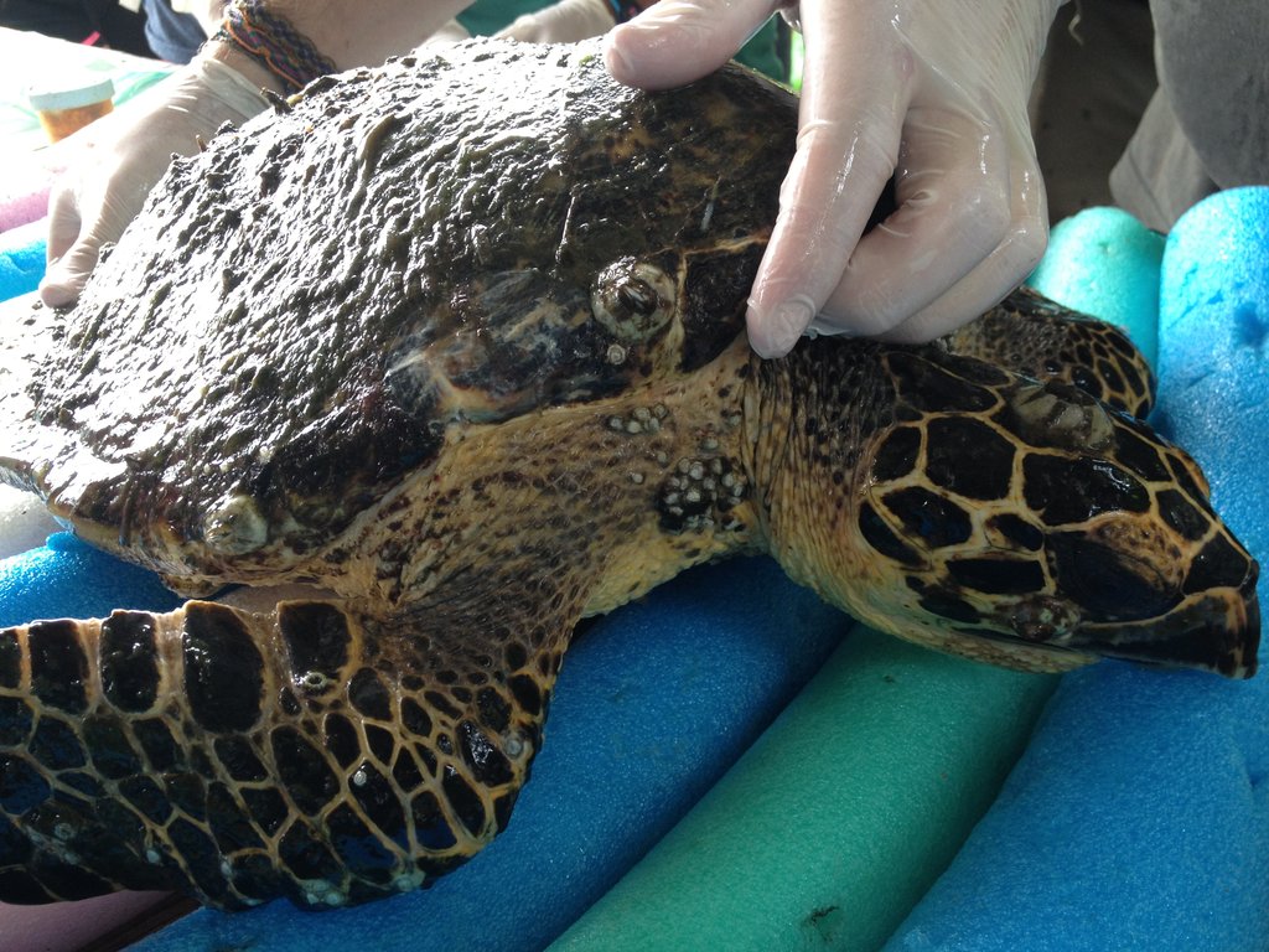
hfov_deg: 52.6
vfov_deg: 40.7
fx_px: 1283
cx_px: 634
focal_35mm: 35
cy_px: 476
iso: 50
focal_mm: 4.28
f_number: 2.4
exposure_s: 1/24
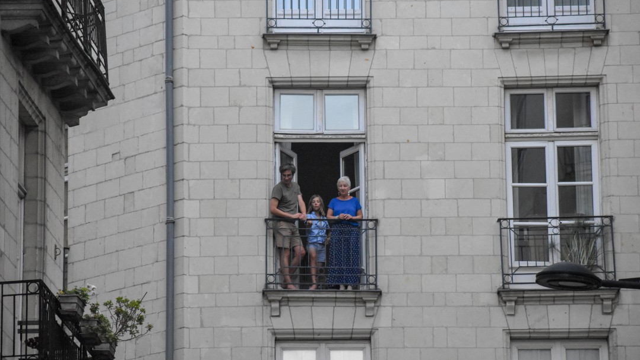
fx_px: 3606
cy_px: 177
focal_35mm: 213
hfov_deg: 10.1
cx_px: 320
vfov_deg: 5.7
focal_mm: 135
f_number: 4.8
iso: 2800
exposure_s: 1/500
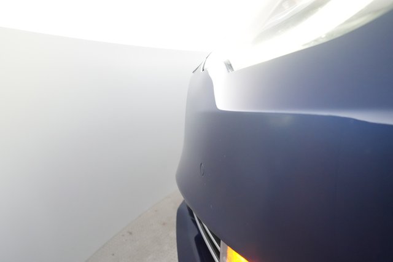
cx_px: 196
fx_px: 305
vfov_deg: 46.4
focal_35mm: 28
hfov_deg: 65.5
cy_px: 131
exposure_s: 1/100
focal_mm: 28
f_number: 5.6
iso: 6400
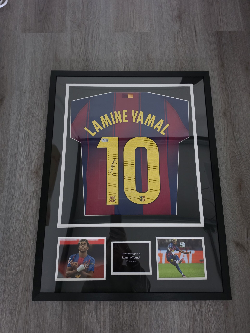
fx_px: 221
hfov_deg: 58.9
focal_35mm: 23
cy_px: 166
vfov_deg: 73.9
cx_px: 125
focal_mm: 6.5
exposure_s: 1/33.3
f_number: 1.4
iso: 1000
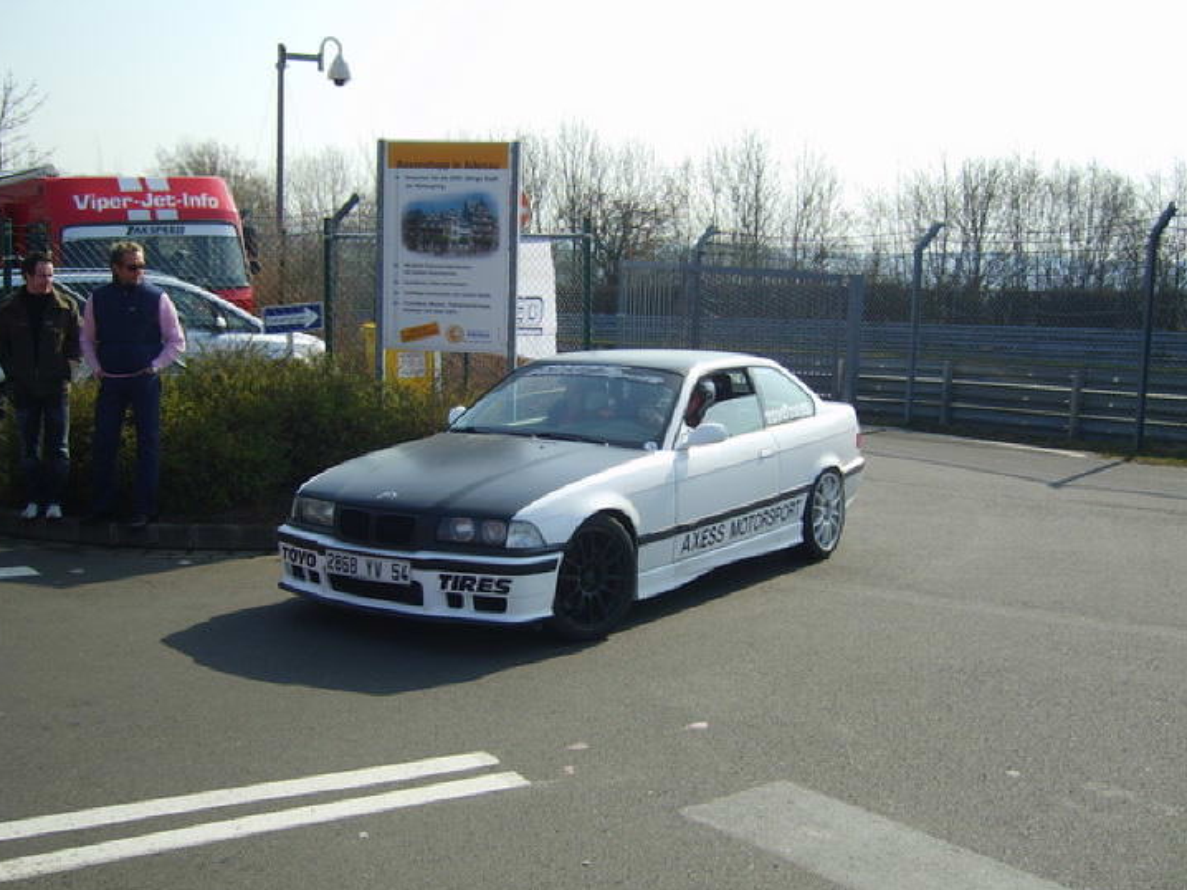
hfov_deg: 47.9
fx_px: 1337
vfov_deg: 36.8
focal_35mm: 39
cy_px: 467
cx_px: 582
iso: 50
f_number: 7.1
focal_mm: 5.8
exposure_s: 1/180
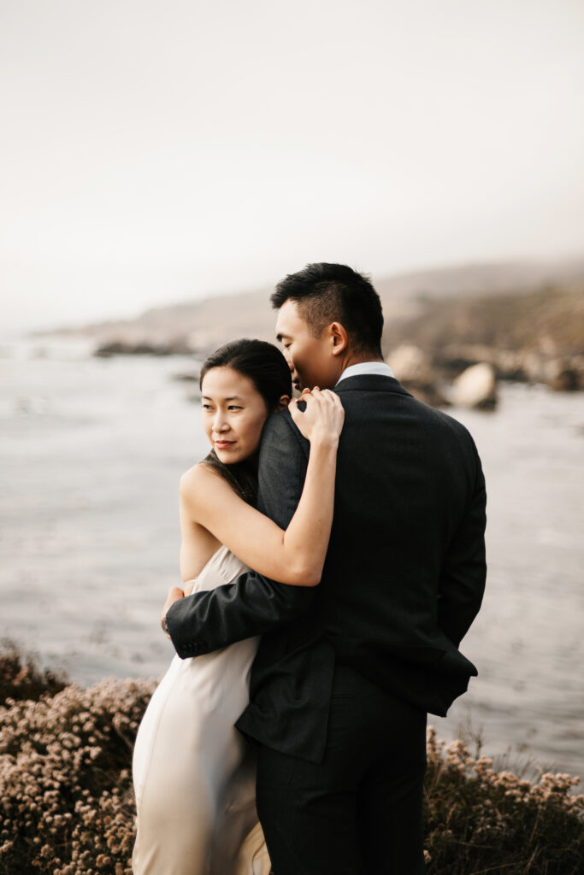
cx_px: 292
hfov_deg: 27.0
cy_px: 438
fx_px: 1216
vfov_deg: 39.6
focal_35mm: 50
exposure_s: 1/8000
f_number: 1.4
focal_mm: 50
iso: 200
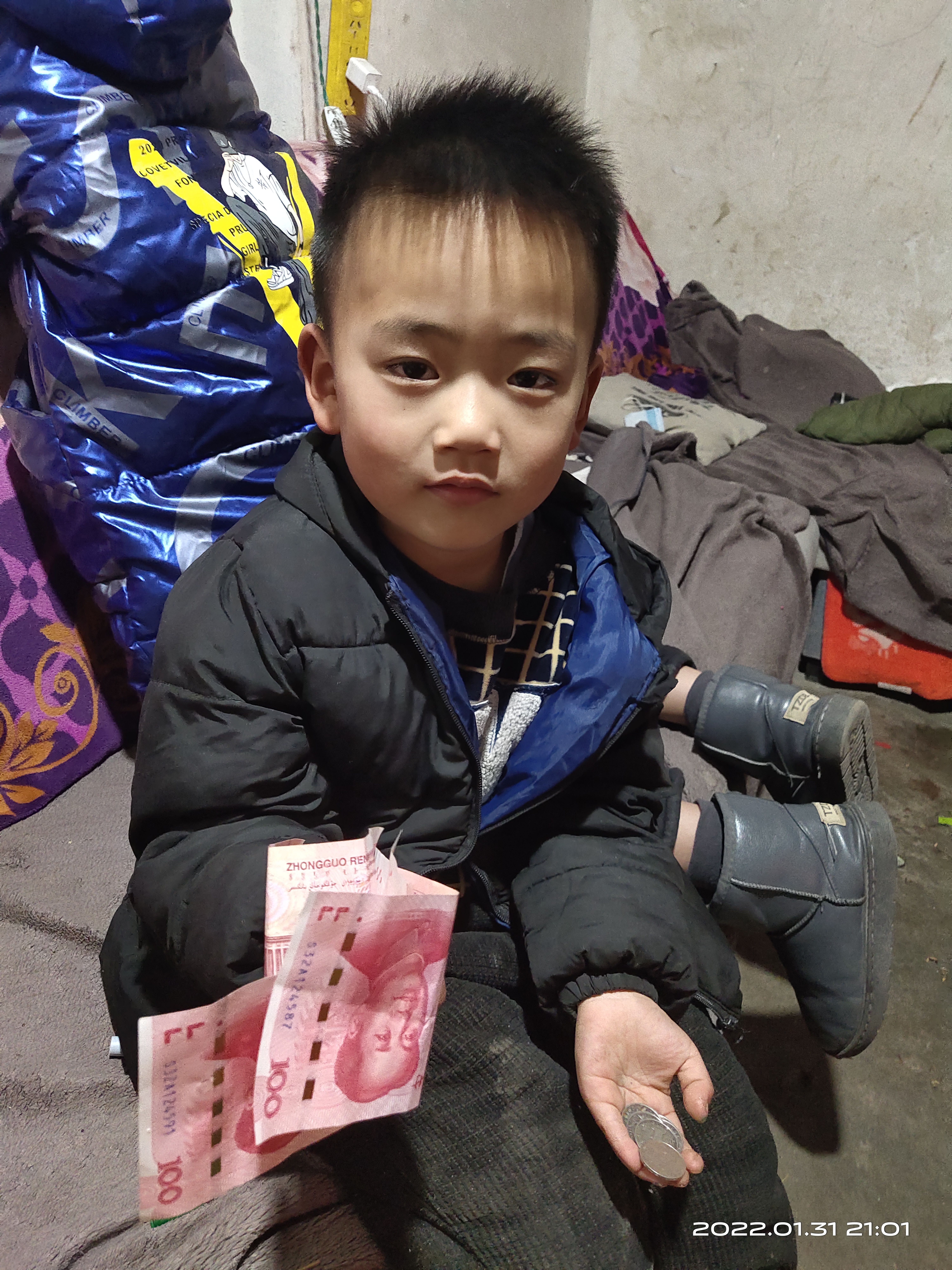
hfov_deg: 54.9
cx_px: 476
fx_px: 917
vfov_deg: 69.4
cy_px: 635
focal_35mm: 25
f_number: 1.8
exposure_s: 1/33
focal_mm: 4.71
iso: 480
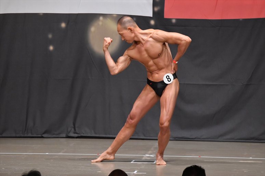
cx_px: 132
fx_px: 1876
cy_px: 88
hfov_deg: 8.1
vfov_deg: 5.4
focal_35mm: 255
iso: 6400
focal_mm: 170
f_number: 5.6
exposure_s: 1/400
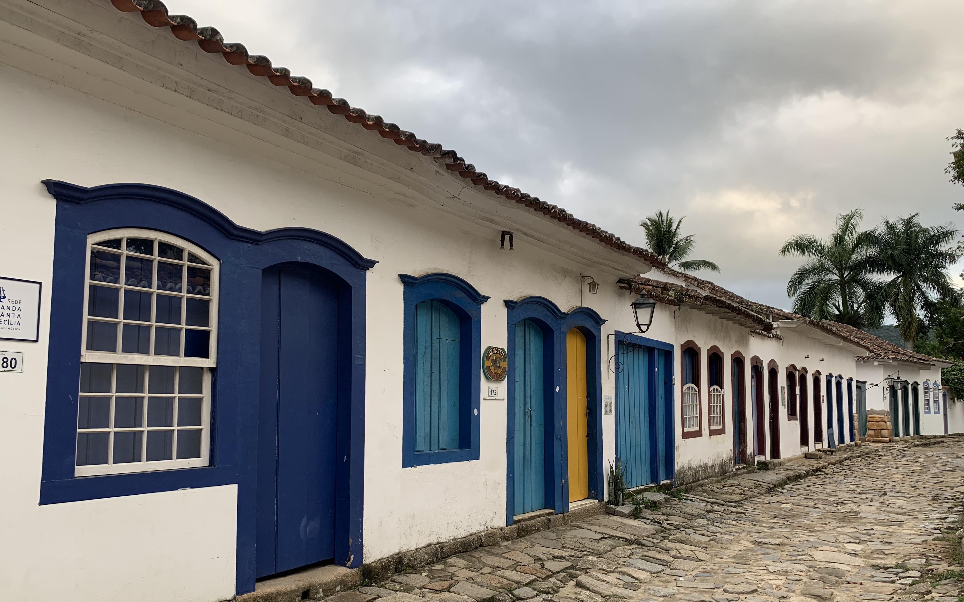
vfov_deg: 44.4
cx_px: 482
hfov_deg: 66.5
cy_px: 346
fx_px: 736
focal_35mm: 28
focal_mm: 4.25
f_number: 1.8
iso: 25
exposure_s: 1/122
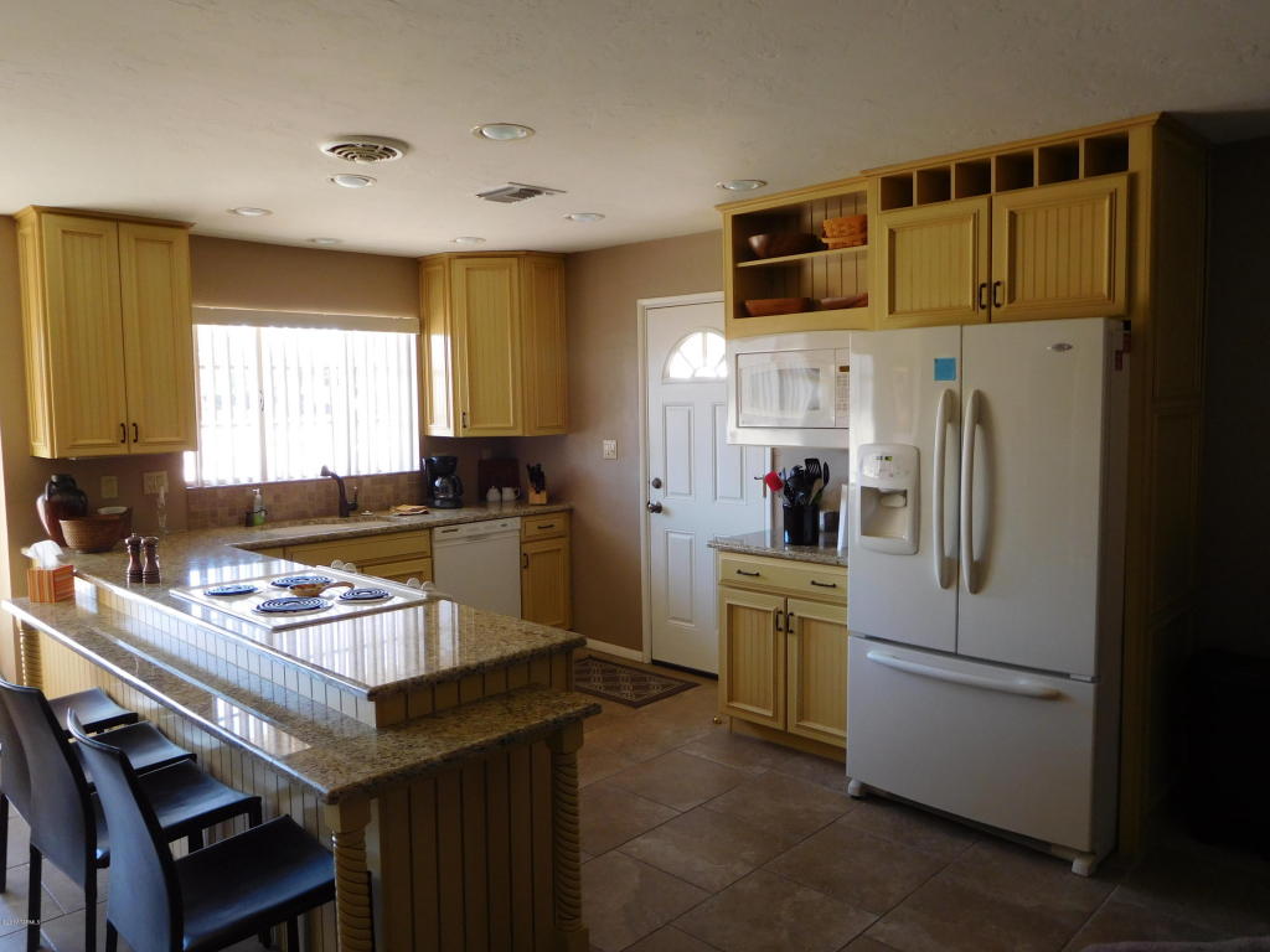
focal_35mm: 25
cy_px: 476
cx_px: 635
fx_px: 917
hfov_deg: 69.4
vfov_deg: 54.9
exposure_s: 1/30
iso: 160
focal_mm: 4.5
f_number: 3.4
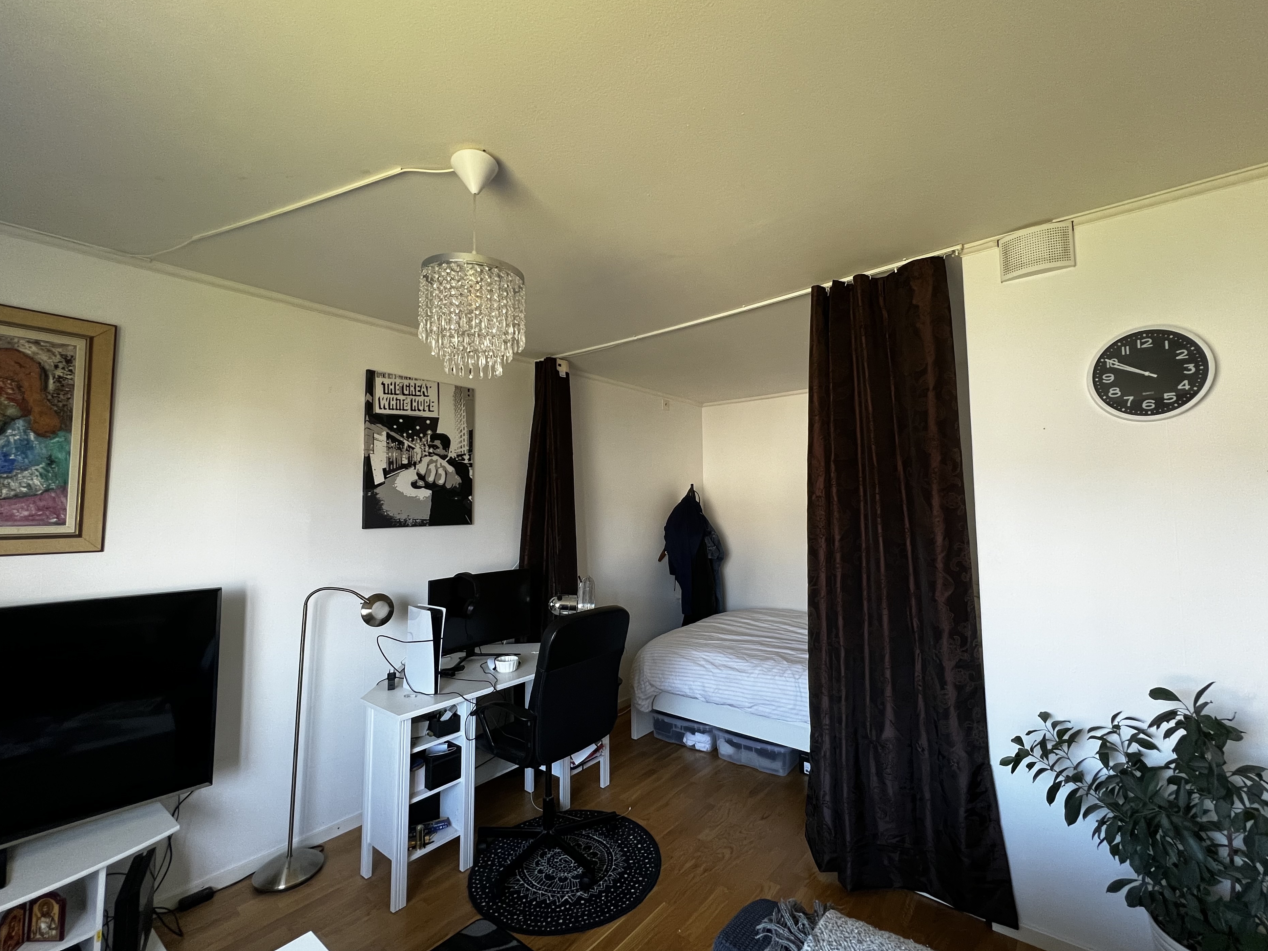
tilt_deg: +3.8
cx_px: 663
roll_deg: +1.3
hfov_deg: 102.0
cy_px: 469
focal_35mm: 14
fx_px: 513
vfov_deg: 85.7
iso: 250
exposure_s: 1/79
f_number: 1.8
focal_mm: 1.57
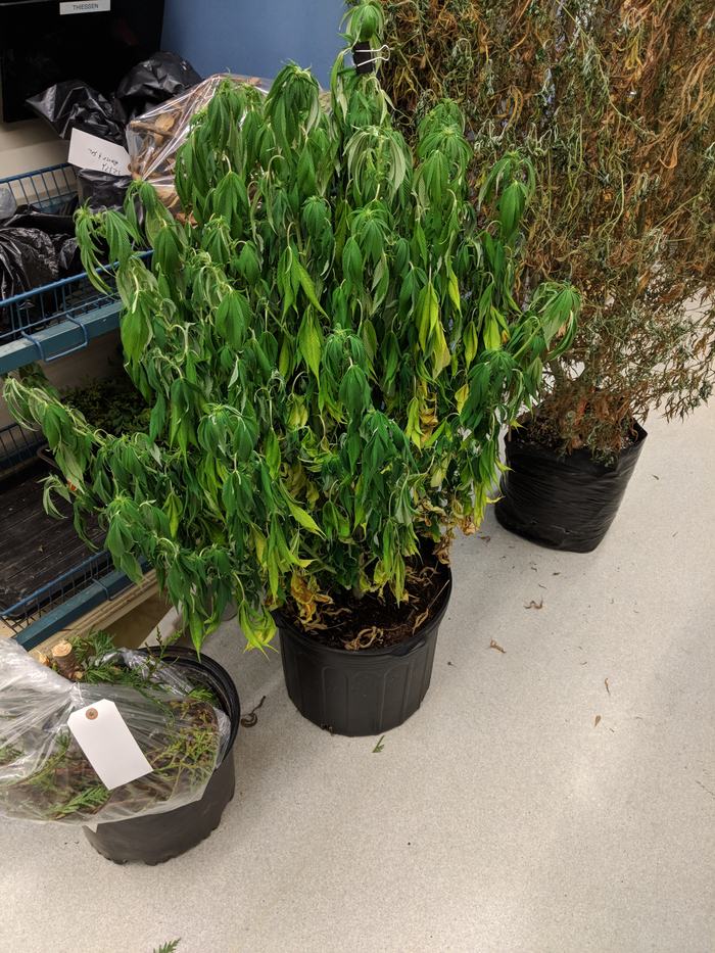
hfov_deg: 51.4
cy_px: 476
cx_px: 358
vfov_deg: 65.3
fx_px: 743
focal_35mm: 27
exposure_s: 1/60
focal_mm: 4.44
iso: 188
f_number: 1.8
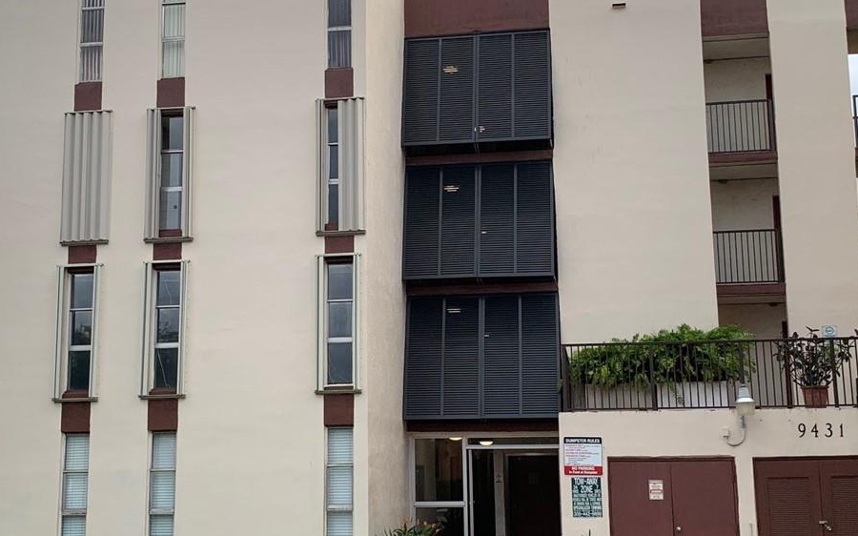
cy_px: 286
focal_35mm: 49
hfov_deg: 41.1
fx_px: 1145
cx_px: 429
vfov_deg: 26.3
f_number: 1.8
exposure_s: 1/639
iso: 25
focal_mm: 4.25
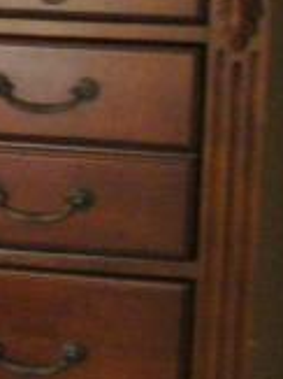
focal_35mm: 220
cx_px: -786
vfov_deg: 9.0
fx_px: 2401
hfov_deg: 5.9
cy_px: 58
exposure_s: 1/35
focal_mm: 6.3
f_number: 3.5
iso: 217
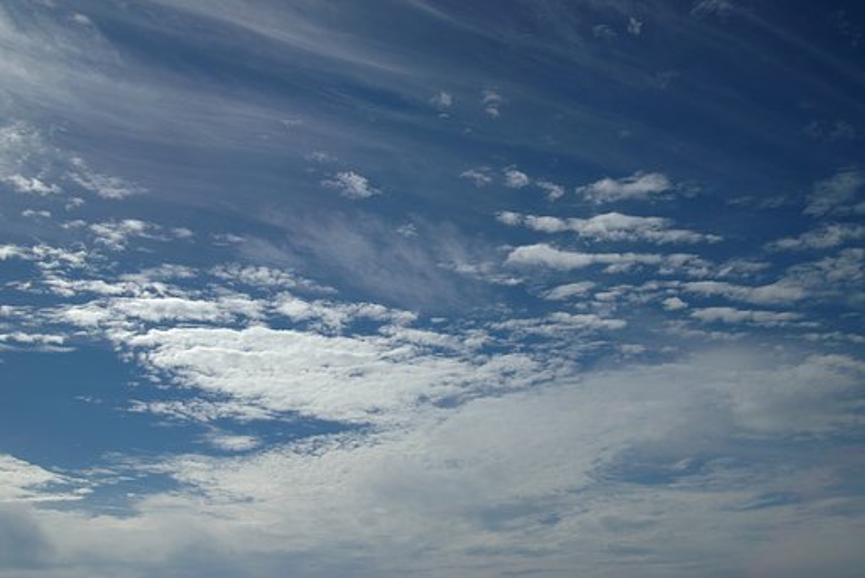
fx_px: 865
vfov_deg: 36.9
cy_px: 289
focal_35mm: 36
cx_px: 432
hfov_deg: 53.1
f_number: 9
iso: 200
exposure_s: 1/1250
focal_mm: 24
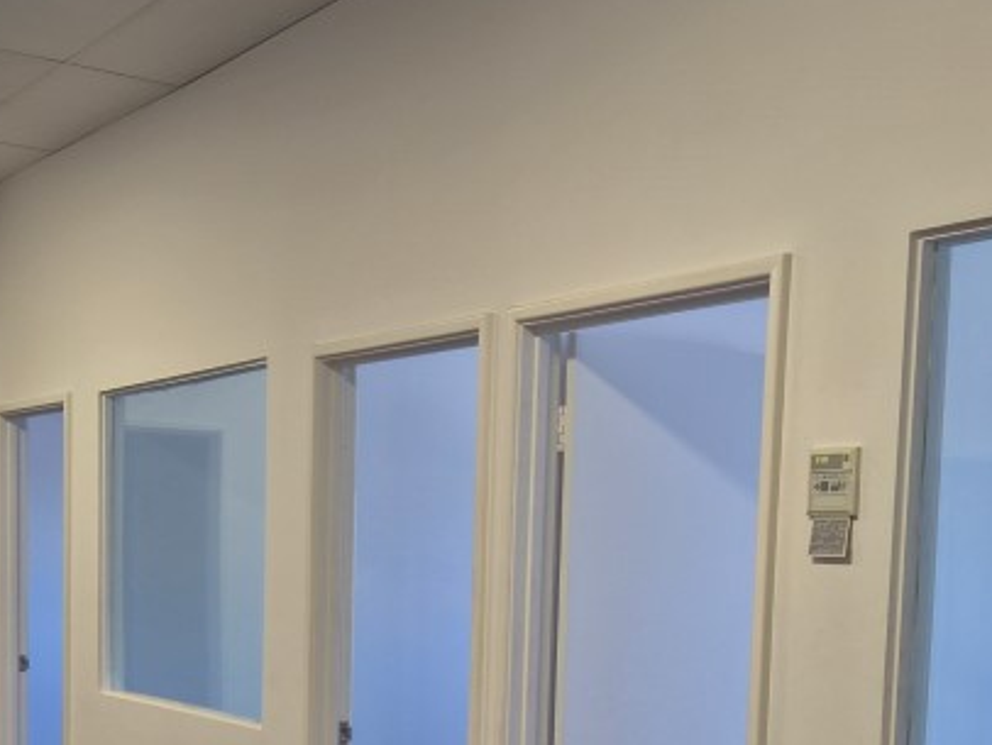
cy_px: 711
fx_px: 1663
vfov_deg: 24.3
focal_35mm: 58
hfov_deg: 33.2
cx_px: 550
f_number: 1.8
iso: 160
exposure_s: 1/100
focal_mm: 5.4
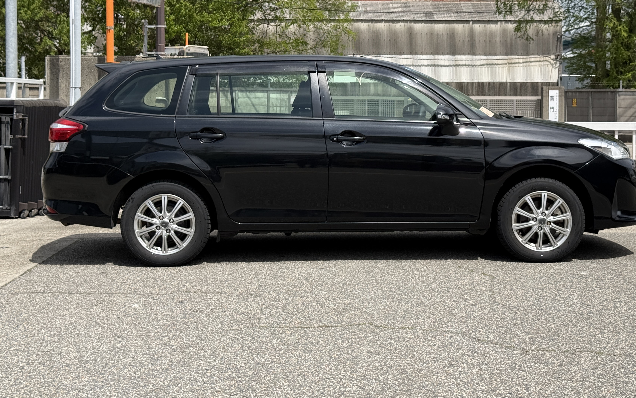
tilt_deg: -0.4
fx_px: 1040
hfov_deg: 34.0
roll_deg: -0.2
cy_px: 119
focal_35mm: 60
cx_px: 337
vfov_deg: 21.5
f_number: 1.78
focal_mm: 6.76
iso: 80
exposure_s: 1/6024
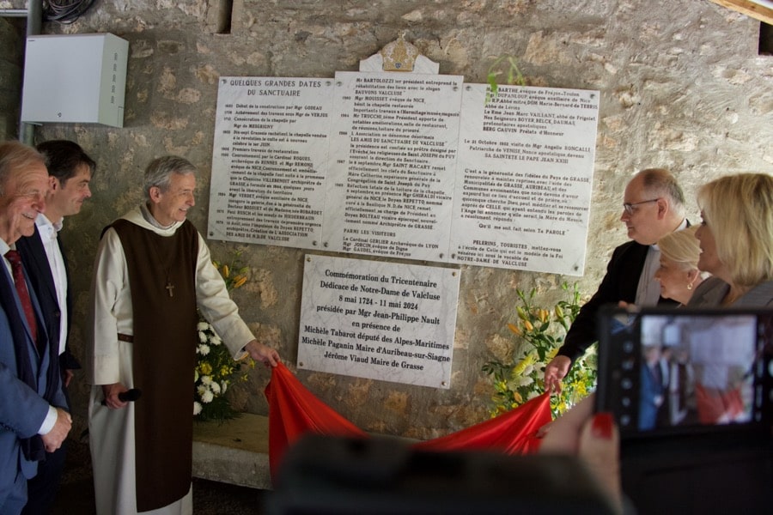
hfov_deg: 67.4
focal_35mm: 27
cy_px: 258
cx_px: 386
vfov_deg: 47.9
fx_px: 580
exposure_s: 1/160
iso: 2500
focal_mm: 18
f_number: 4
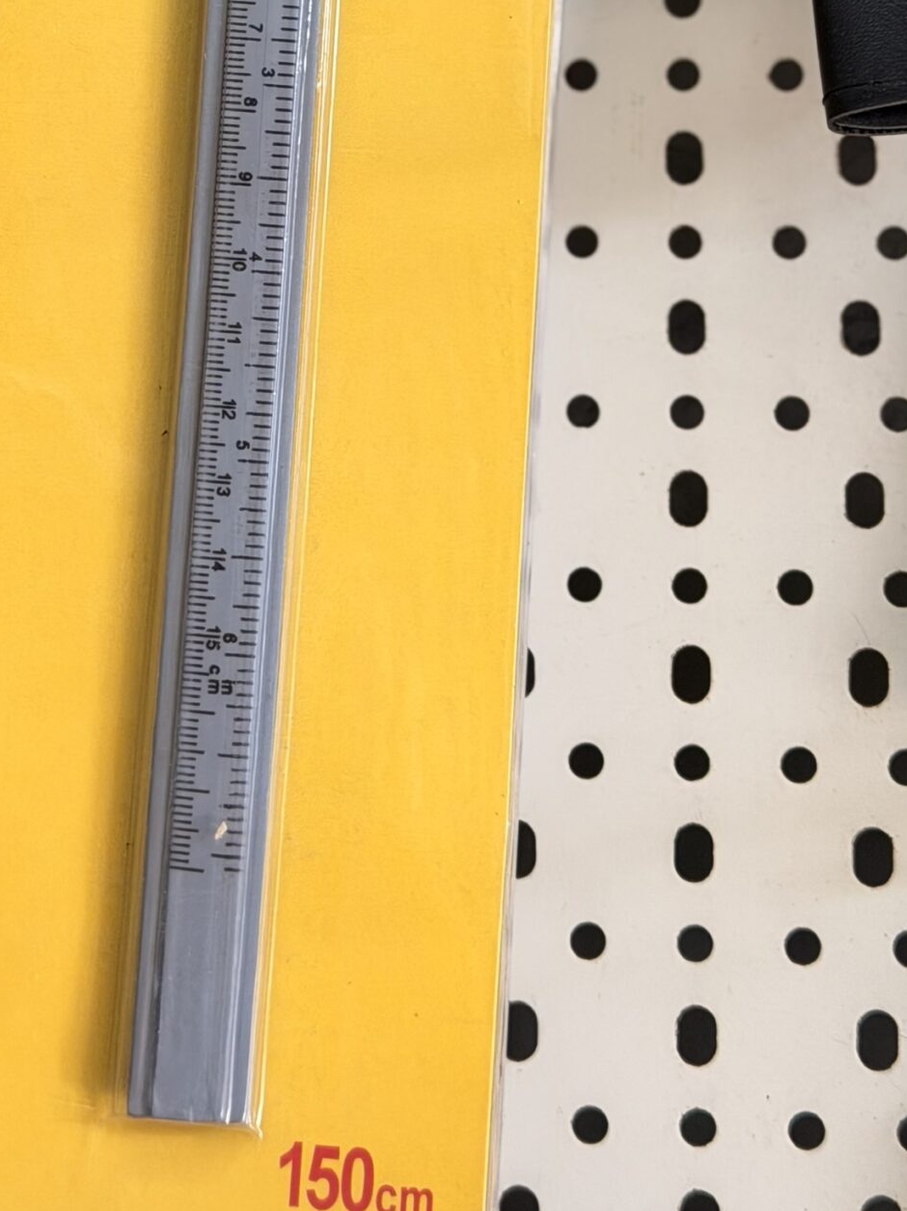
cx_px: 238
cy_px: 45
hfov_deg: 15.0
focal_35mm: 98
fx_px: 3425
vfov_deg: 19.5
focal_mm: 6.76
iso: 64
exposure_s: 1/100
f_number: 1.78
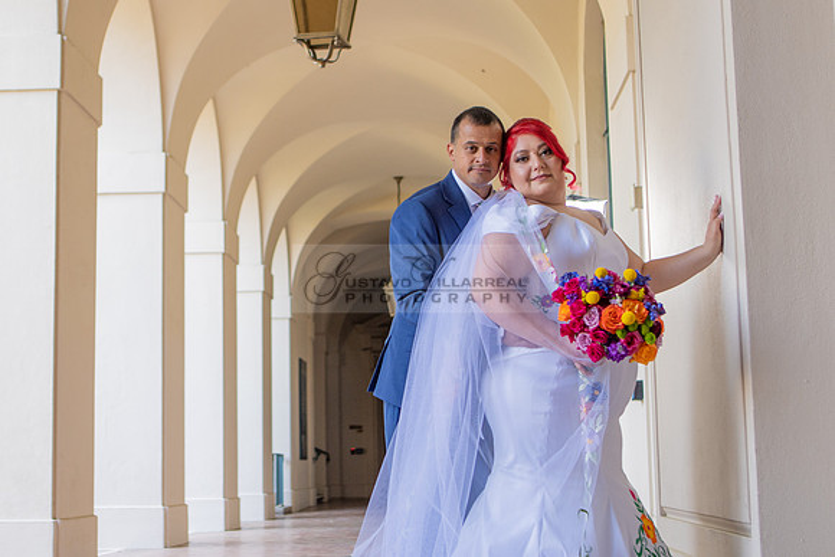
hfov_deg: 29.4
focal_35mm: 68
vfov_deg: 20.0
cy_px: 226
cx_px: 270
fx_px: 1581
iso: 250
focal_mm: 35
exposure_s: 1/160
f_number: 2.8
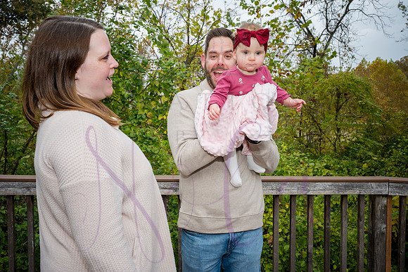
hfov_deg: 61.9
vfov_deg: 43.6
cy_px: 136
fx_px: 340
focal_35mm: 30
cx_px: 204
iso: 400
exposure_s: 1/200
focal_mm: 30
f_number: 10
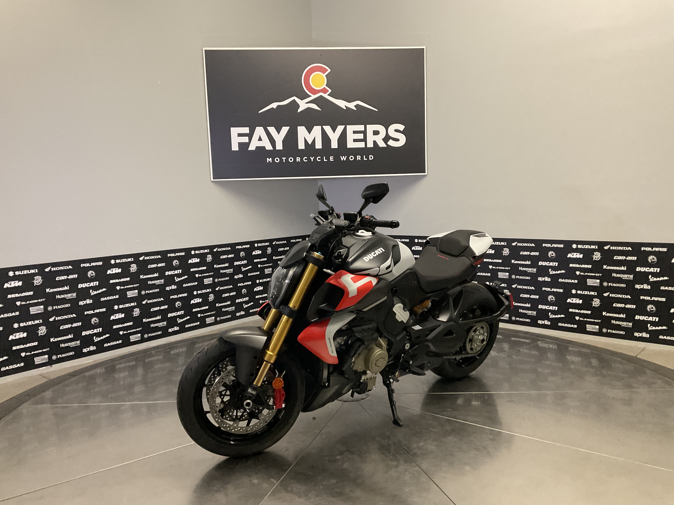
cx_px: 337
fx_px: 565
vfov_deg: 48.2
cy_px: 252
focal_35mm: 29
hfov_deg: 61.7
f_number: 1.8
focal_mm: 3
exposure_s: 1/60
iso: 200
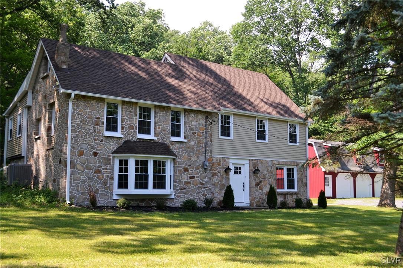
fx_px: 437
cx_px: 202
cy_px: 134
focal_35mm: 39
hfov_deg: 49.6
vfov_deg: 34.2
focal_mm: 26
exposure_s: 1/125
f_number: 5.6
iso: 100
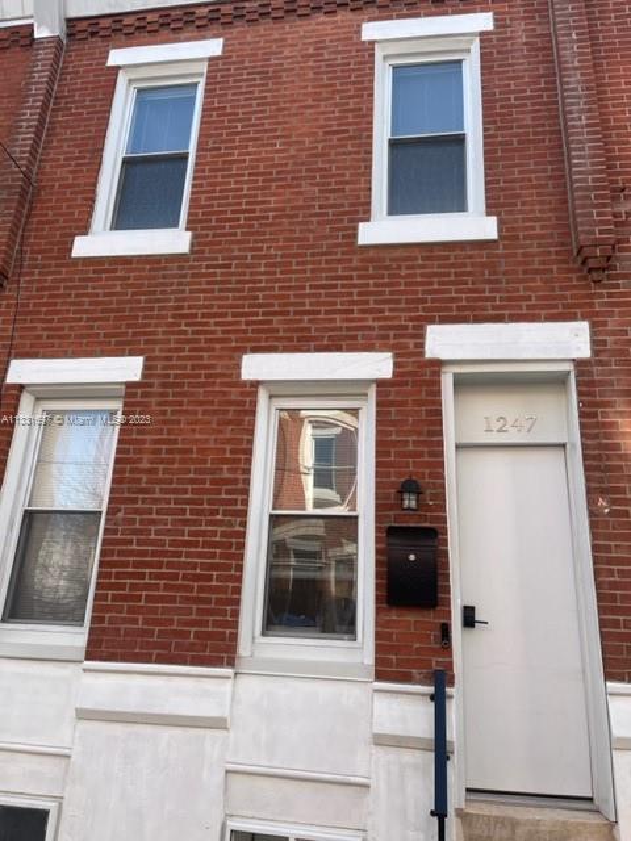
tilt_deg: +18.3
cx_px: 316
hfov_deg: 53.1
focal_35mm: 26
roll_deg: -1.8
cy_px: 420
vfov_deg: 67.3
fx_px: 632
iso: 50
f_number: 1.6
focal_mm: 5.1
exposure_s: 1/718
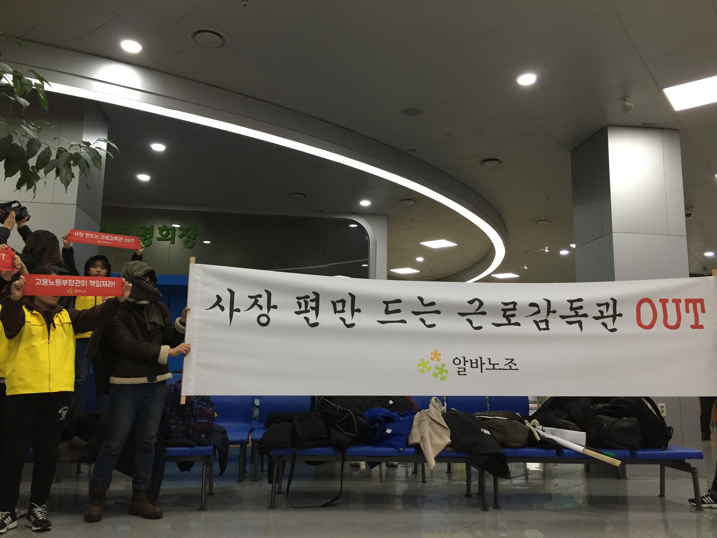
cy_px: 269
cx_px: 358
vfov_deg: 48.2
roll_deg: -1.9
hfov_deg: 61.7
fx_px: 601
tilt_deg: +9.6
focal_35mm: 29
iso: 40
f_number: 2.2
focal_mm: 4.15
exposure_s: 1/30
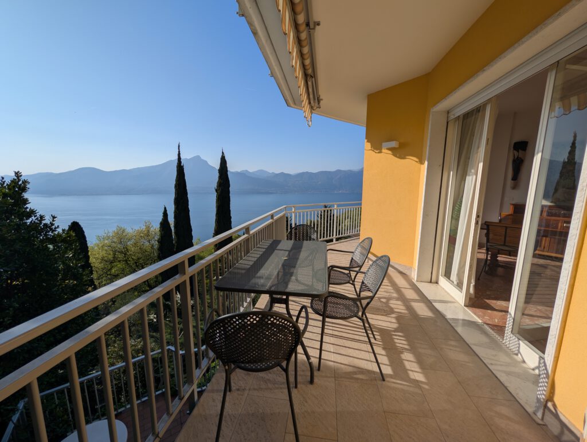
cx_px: 294
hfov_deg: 110.5
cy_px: 221
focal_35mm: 12
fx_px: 204
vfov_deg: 94.6
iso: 46
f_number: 1.7
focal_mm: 2.02
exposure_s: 1/4902
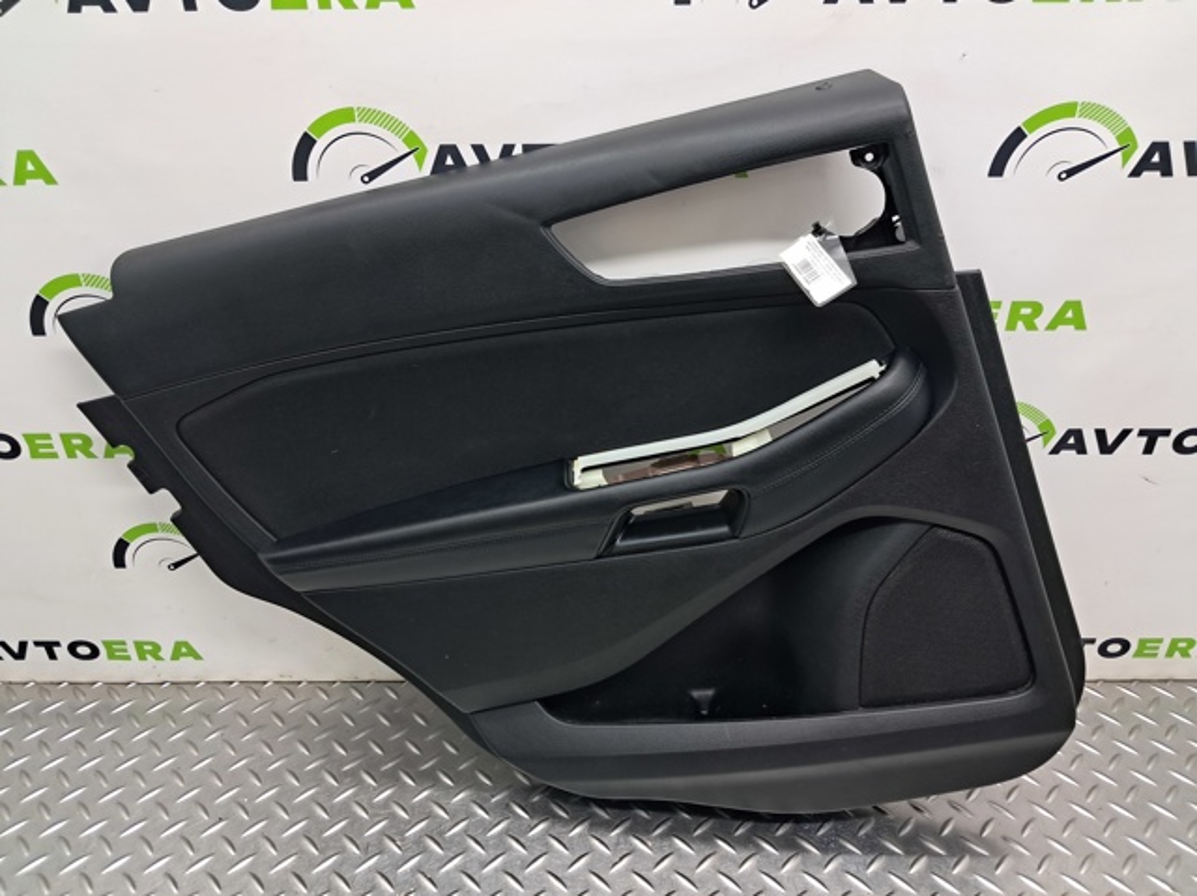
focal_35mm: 27
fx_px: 933
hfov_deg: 65.4
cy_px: 448
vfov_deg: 51.3
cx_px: 598
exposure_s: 1/50
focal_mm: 4
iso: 160
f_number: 1.8
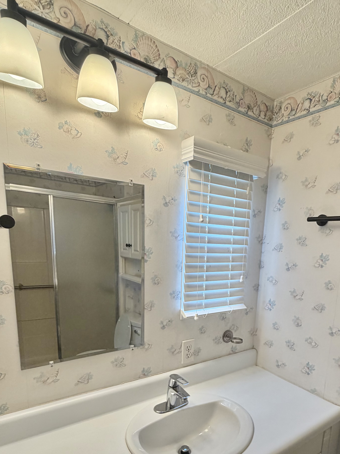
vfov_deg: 74.4
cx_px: 197
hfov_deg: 60.8
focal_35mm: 22
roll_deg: -2.6
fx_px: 288
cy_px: 296
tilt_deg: -9.1
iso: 125
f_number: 2.2
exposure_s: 1/120
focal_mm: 2.22
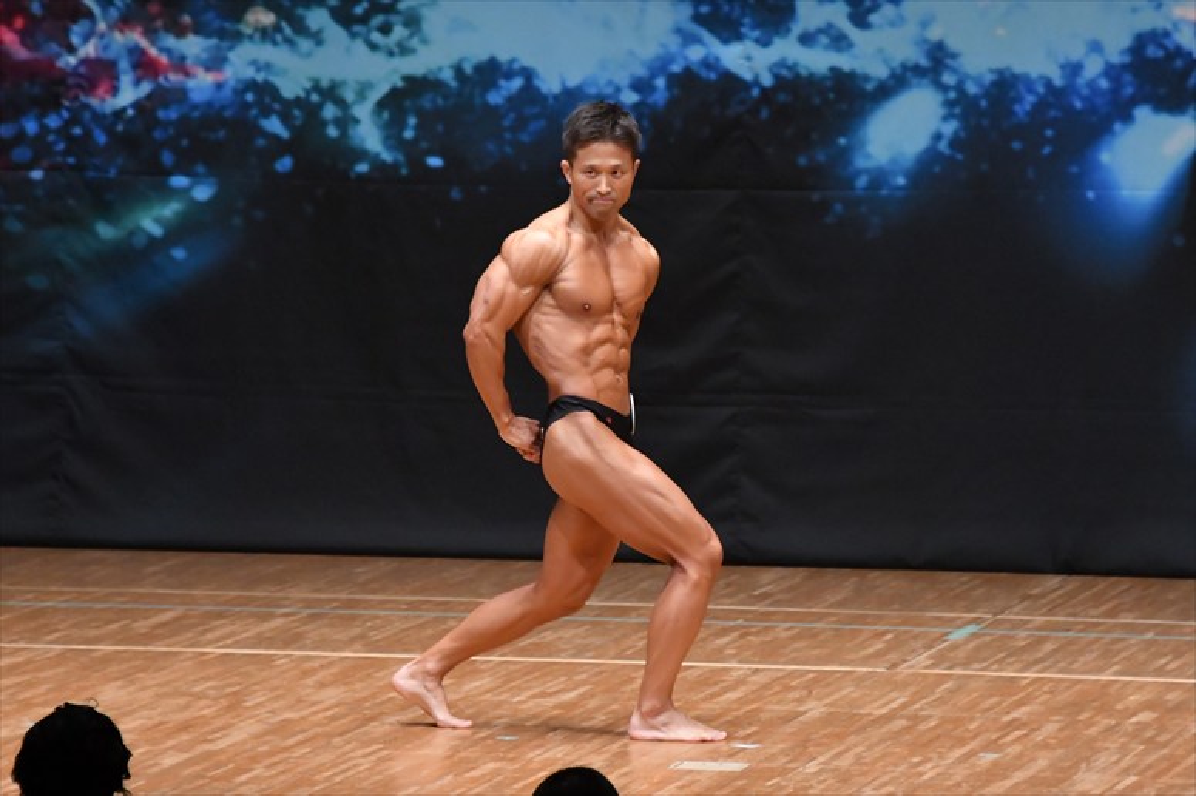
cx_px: 598
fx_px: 9464
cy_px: 398
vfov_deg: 4.8
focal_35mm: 285
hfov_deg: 7.2
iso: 6400
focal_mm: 190
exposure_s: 1/400
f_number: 5.6
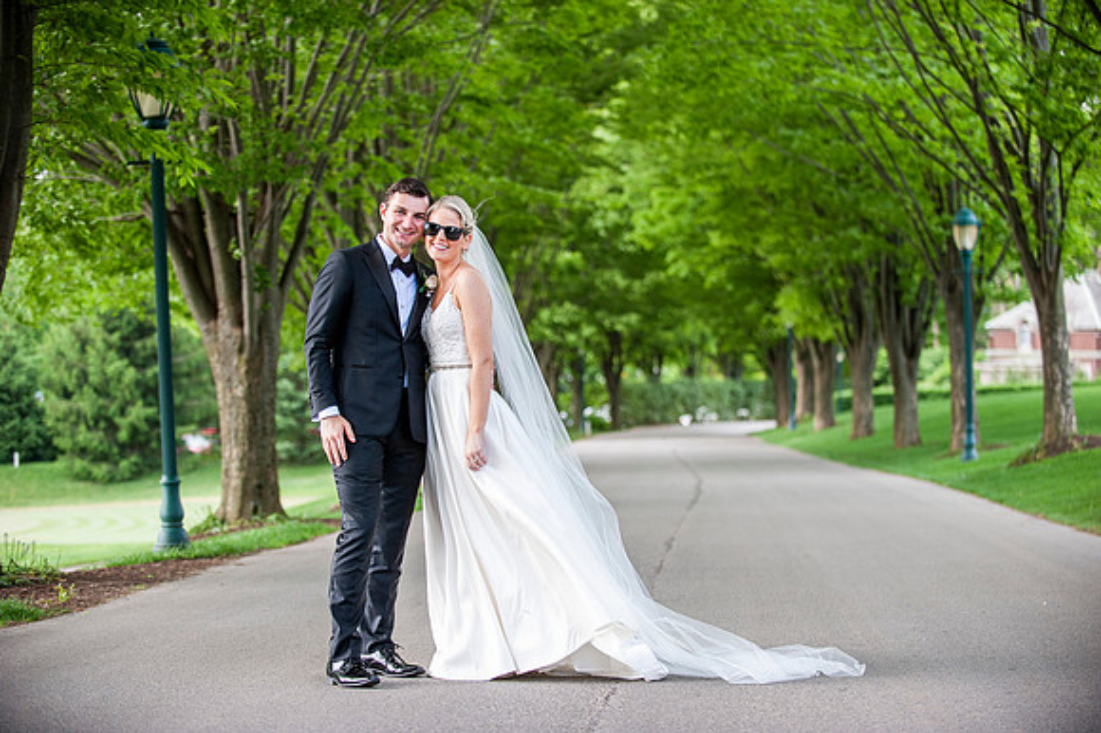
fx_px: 2506
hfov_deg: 24.8
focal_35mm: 82
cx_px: 550
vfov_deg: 16.6
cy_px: 366
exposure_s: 1/800
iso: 640
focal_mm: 82
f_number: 2.8
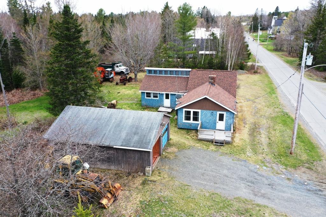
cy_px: 108
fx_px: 254
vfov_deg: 46.4
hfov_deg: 65.5
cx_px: 163
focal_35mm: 28
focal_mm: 10.26
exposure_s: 1/500
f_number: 5.6
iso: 400
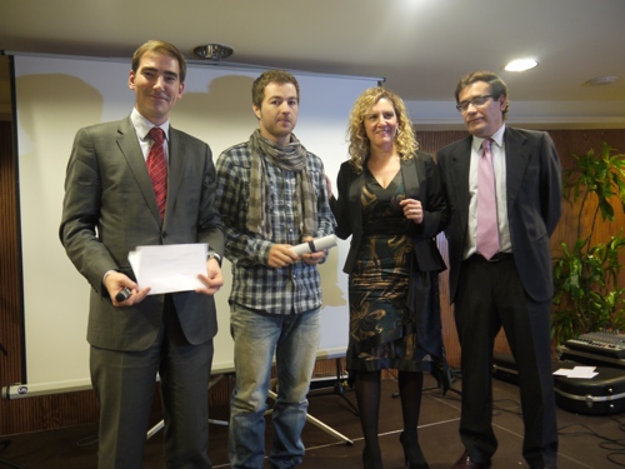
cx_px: 312
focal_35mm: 30
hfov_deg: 60.0
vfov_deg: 46.8
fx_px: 542
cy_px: 234
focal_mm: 15
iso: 400
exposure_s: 1/15
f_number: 3.5
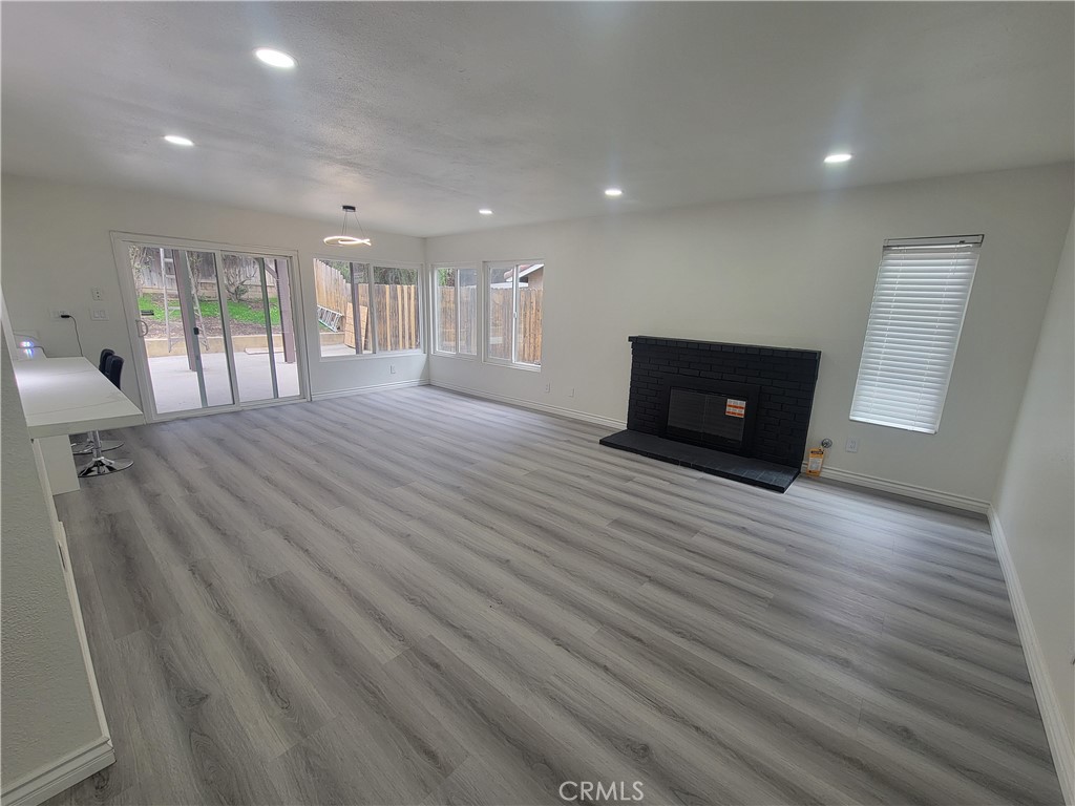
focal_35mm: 13
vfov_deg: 89.9
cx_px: 538
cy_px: 403
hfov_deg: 106.2
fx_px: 404
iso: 80
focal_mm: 2.2
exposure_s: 1/60
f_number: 2.2
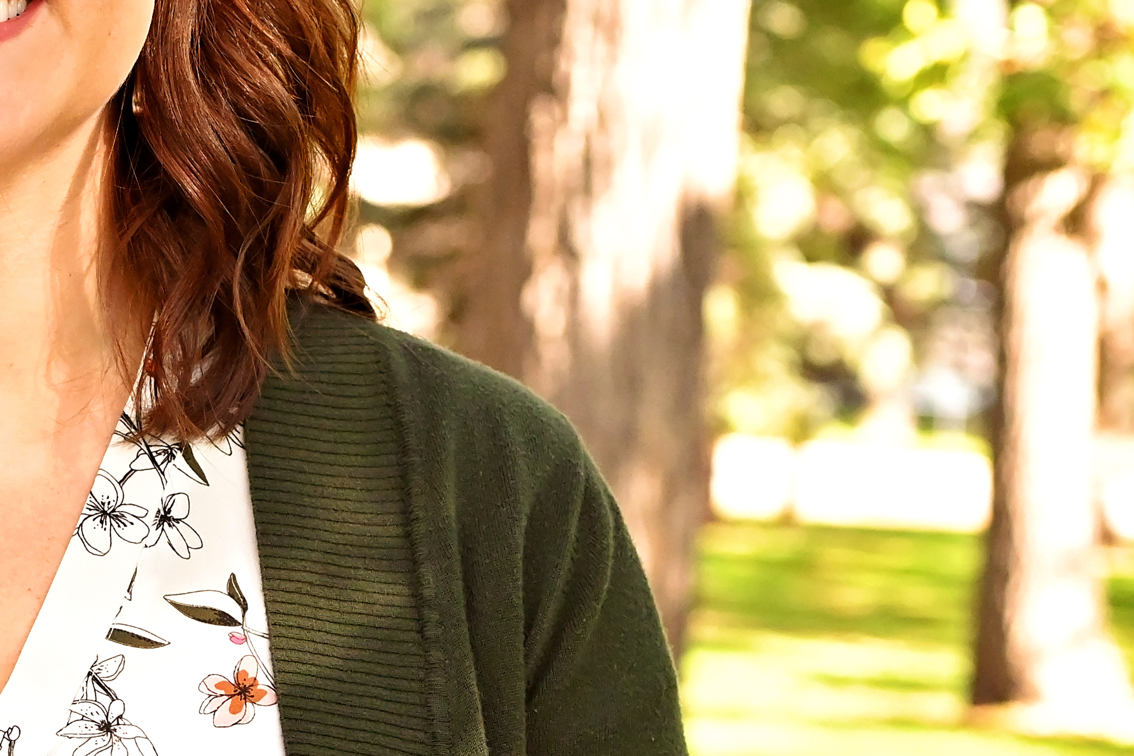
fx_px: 5166
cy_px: 478
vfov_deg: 8.4
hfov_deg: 12.3
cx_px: -139
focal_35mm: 164
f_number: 4.5
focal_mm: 50
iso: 3200
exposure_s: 1/1000
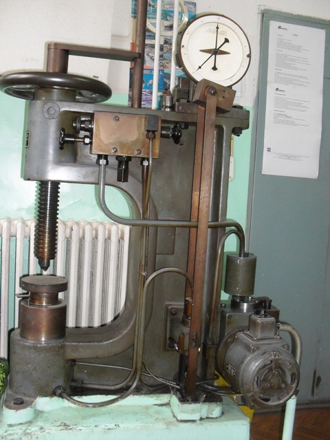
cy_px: 220
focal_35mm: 38
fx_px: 483
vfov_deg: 49.0
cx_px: 165
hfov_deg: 37.7
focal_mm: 6.3
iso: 200
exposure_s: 1/45
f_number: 2.8
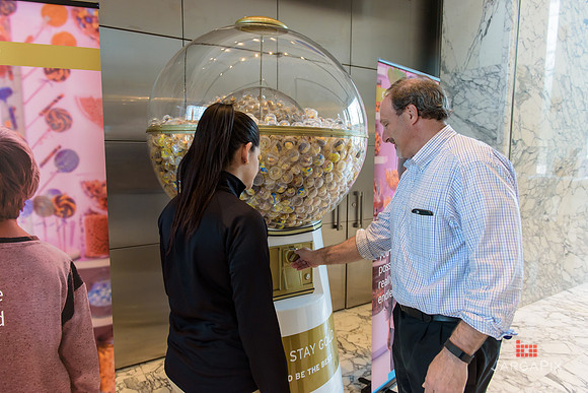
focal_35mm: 24
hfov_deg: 73.7
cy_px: 196
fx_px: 392
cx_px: 294
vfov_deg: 53.2
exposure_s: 1/125
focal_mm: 24
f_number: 3.2
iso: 1250
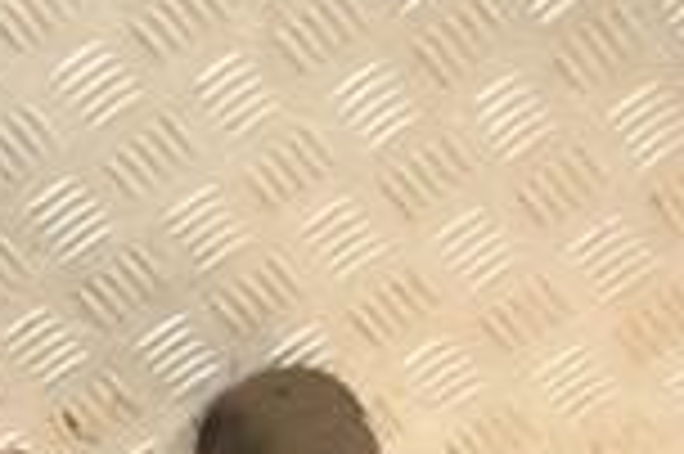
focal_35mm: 148
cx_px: -549
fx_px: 2808
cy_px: 202
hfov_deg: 12.6
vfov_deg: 9.3
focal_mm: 25
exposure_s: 1/160
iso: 800
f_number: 5
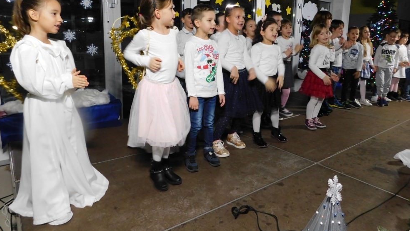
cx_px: 210
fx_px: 283
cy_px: 89
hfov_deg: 71.9
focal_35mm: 26
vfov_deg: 44.1
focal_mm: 4
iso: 280
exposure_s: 1/30
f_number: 3
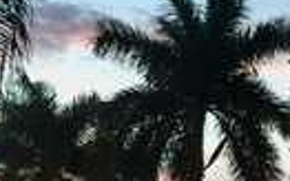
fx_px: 925
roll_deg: -2.5
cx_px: 353
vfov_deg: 10.9
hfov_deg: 17.0
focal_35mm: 117
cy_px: 238
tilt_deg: +12.3
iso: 100
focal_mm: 4.15
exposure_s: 1/30
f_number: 2.2
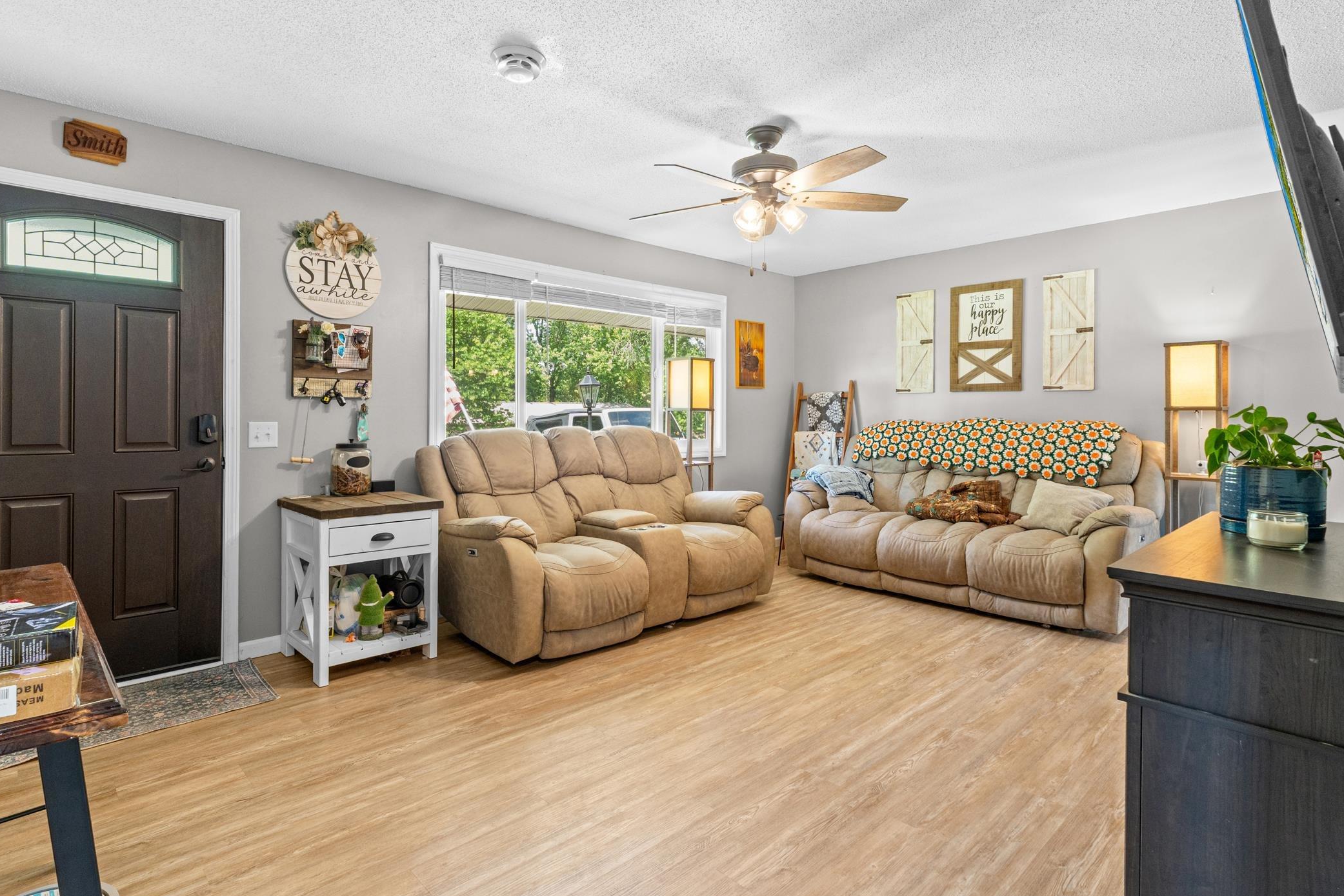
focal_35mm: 18
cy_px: 400
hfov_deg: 90.0
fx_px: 672
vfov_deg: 67.2
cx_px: 656
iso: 320
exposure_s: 1/2.5
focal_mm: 10
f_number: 7.1
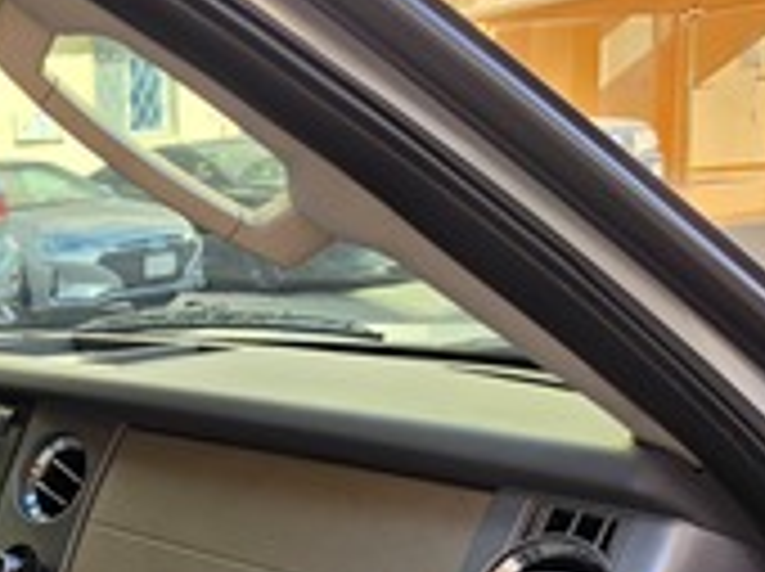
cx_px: -173
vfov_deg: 22.8
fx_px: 1368
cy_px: 547
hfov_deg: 27.2
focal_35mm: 62
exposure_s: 1/359
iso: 20
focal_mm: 6.5
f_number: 1.4
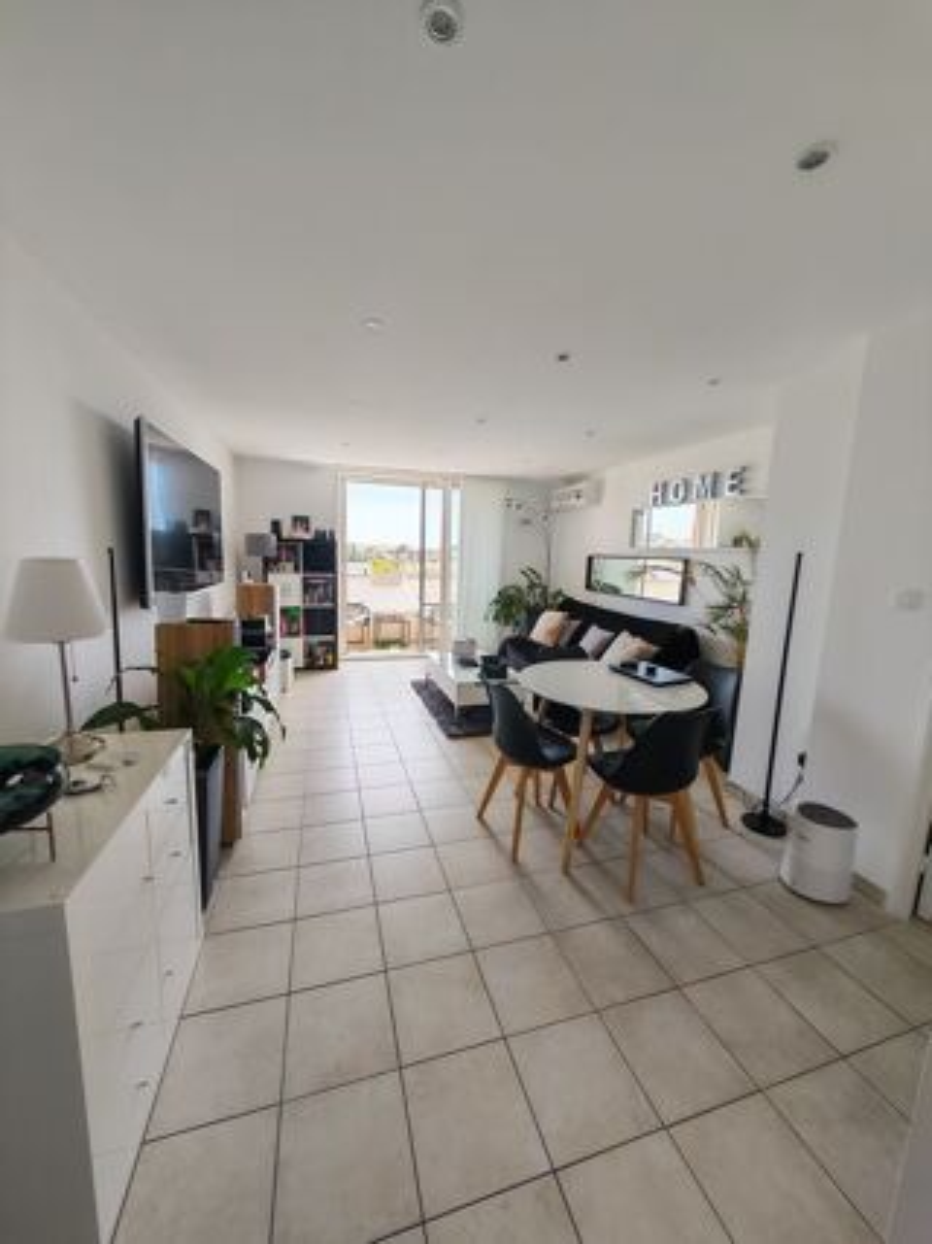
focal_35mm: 13
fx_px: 467
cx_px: 466
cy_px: 622
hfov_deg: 89.9
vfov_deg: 106.2
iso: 64
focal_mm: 1.82
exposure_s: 1/100
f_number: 2
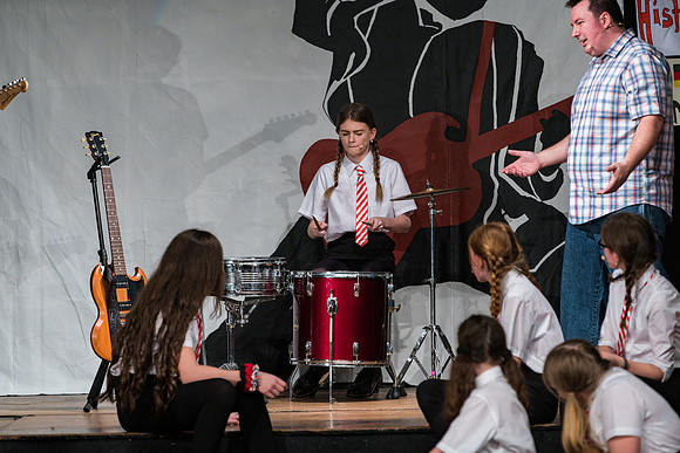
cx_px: 340
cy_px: 226
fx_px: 3778
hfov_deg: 10.3
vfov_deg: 6.9
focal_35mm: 200
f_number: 4
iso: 1250
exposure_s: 1/200
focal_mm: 200
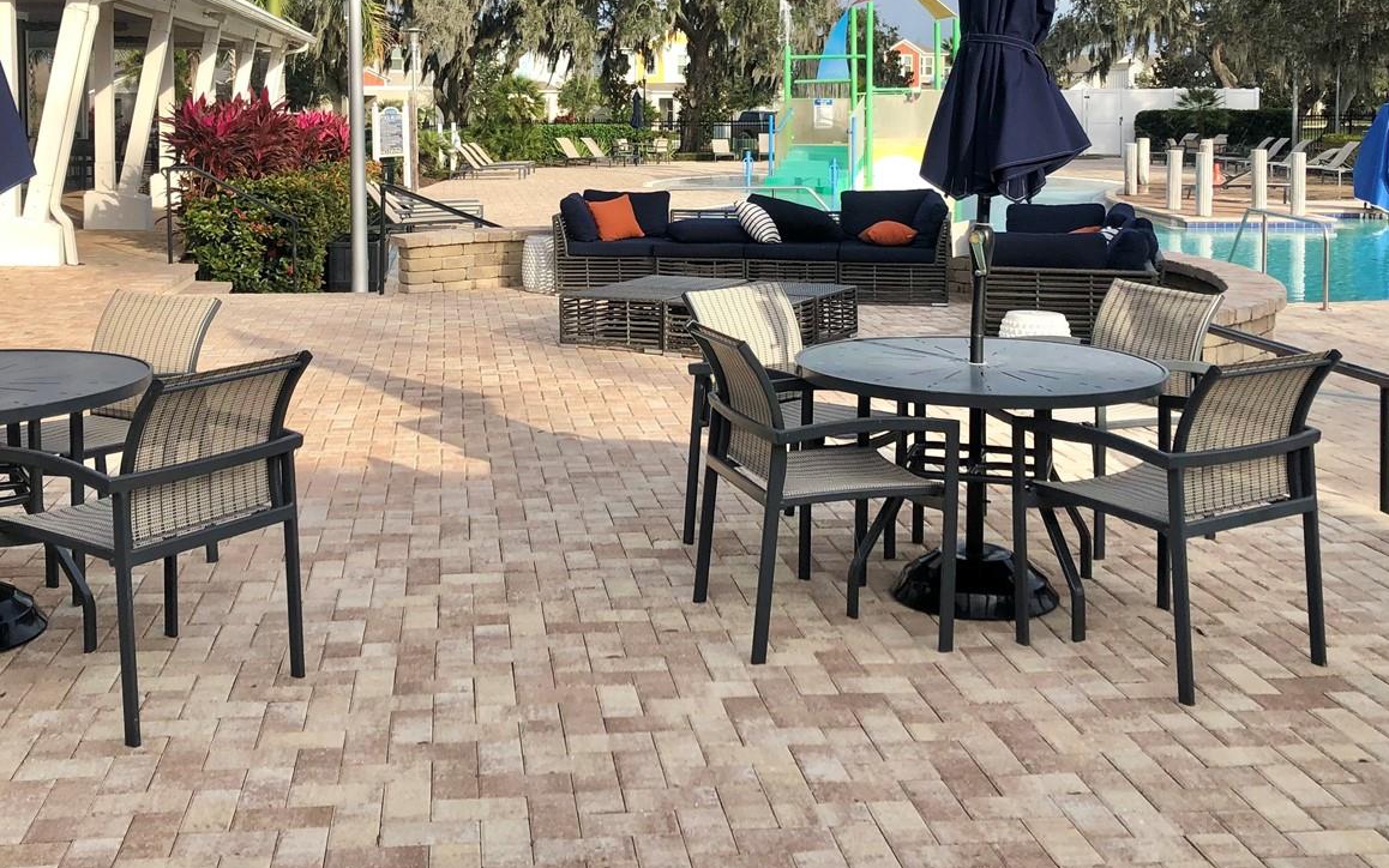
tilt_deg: -2.9
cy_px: 194
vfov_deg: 30.6
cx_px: 633
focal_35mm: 41
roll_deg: +0.2
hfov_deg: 48.2
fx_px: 1552
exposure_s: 1/1215
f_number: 1.8
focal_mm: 3.99
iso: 20
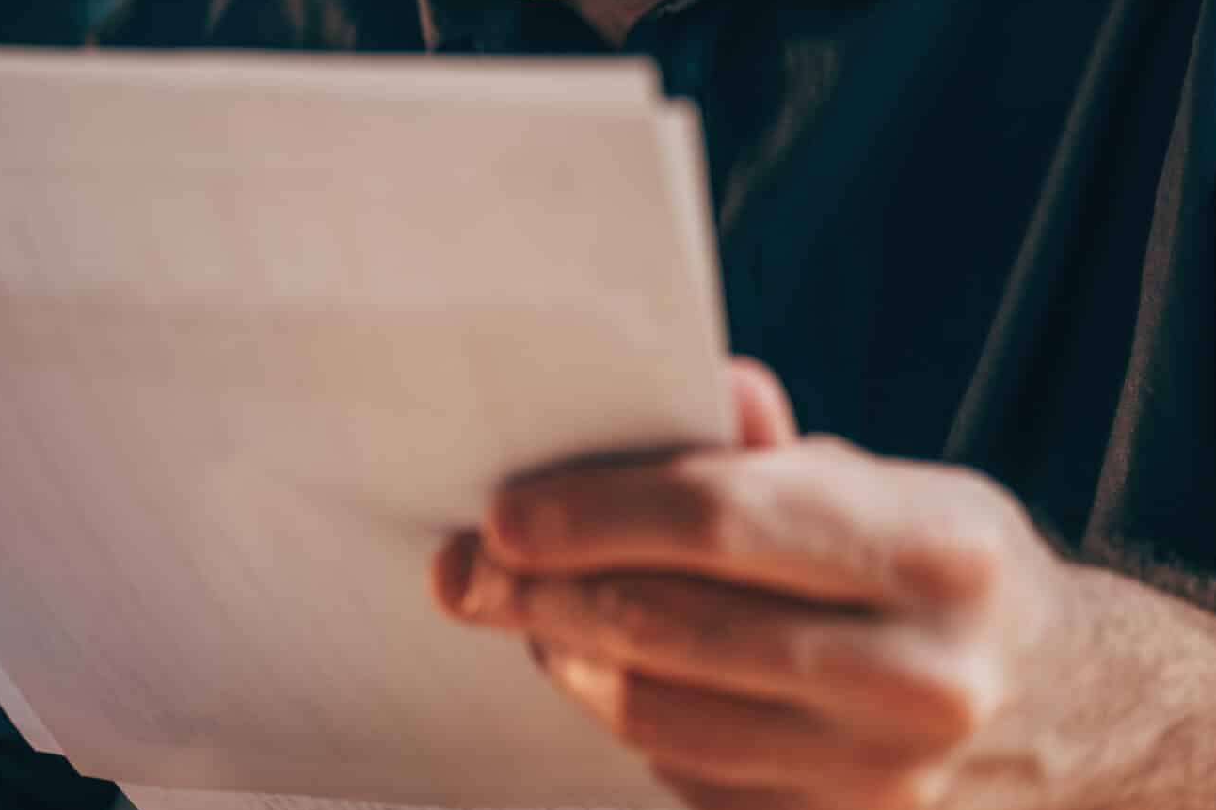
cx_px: 70
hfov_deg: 18.4
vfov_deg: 12.5
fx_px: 3681
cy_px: 241
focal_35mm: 109
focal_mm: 55
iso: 160
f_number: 3.2
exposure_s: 1/80
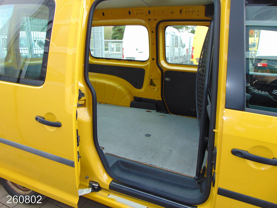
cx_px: 138
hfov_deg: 69.4
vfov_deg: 54.9
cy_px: 104
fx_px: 200
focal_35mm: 25
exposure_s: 1/125
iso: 80
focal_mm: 4.5
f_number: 3
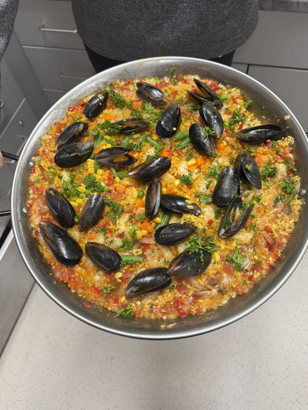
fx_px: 297
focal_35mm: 25
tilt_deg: -58.2
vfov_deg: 69.4
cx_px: 150
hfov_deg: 54.9
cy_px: 197
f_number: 1.78
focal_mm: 6.76
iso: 125
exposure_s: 1/60
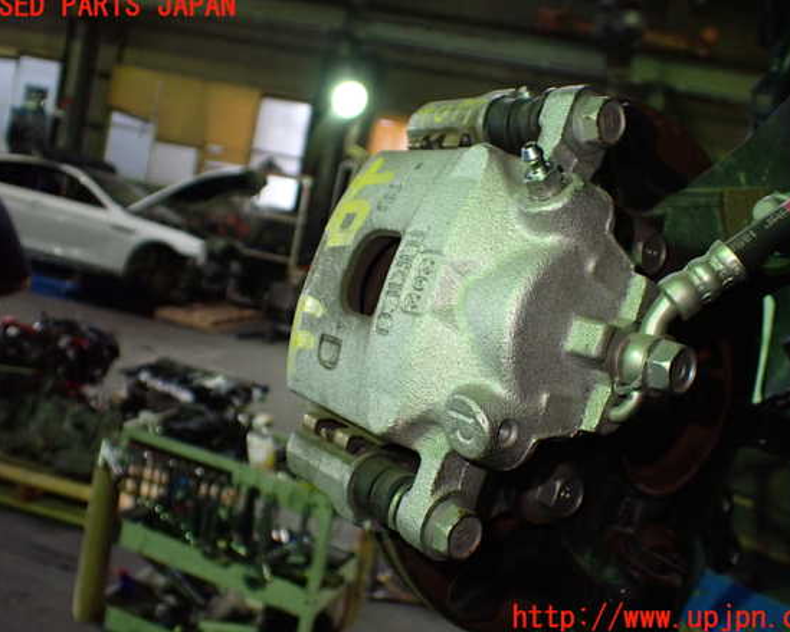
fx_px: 748
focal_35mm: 32
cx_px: 406
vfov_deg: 45.8
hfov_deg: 55.7
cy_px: 312
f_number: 2.3
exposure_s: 1/125
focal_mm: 5.4
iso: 640
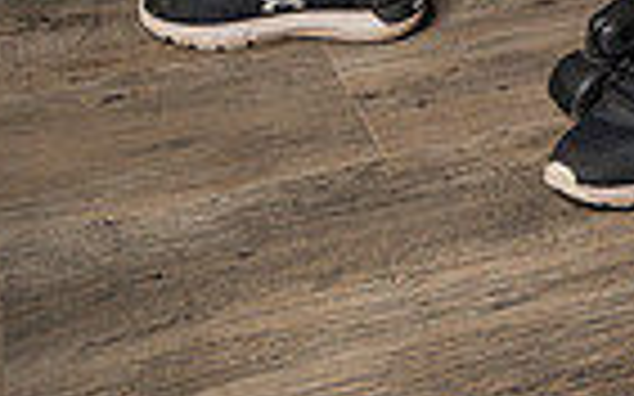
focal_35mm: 94
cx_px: 576
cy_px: -558
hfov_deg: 21.6
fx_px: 1624
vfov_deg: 11.5
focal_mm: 29
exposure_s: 1/250
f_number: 7.1
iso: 250
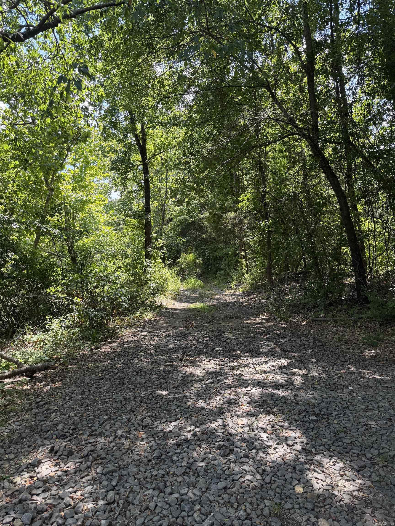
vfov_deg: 71.6
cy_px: 263
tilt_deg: -1.7
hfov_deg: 56.8
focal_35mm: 24
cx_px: 198
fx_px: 365
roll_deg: +1.4
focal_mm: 6.76
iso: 100
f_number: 1.78
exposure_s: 1/584
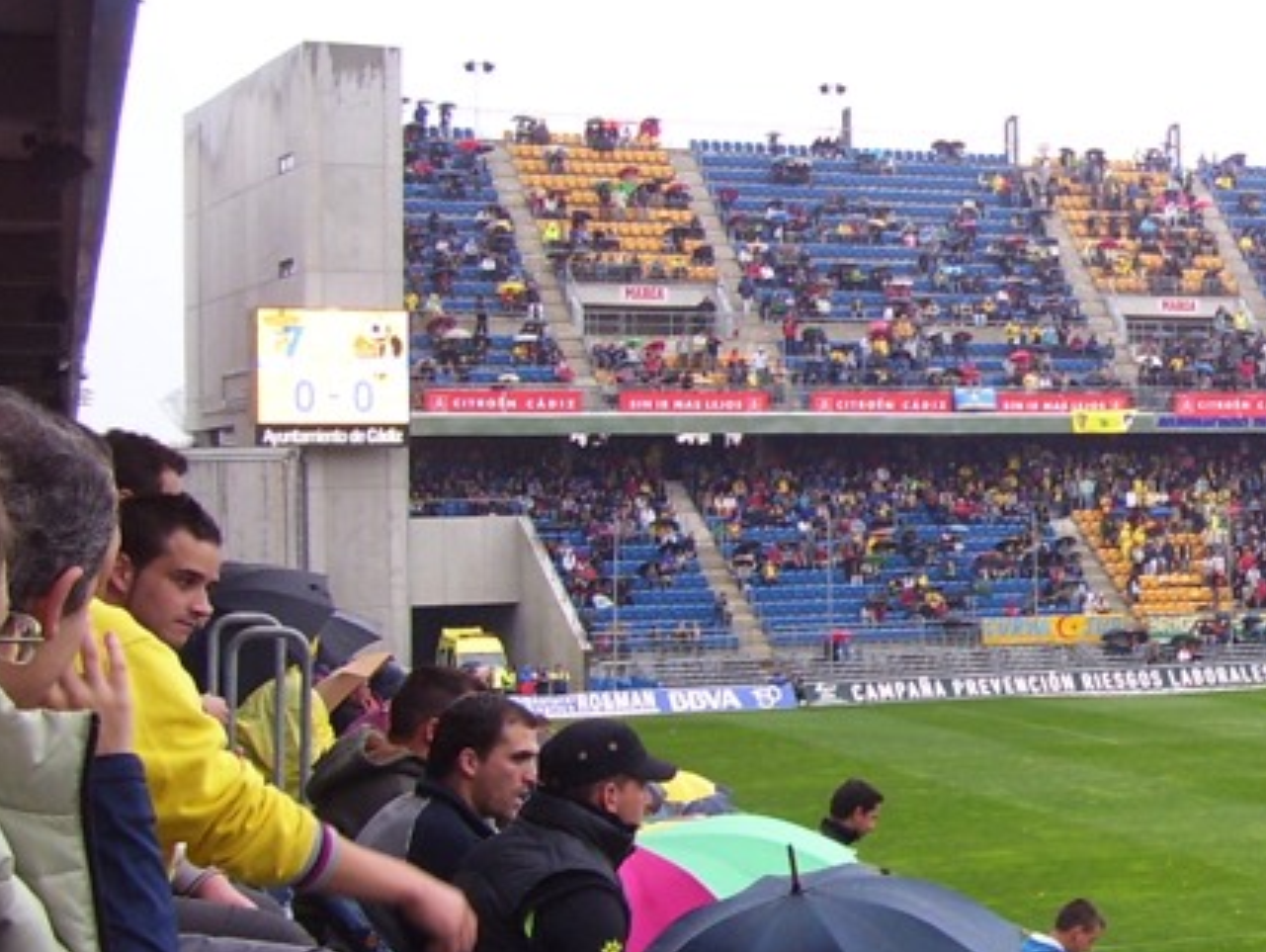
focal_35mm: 70
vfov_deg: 21.0
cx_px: 1284
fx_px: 2562
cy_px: 492
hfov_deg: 26.2
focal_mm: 5.6
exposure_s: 1/180
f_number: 2.7
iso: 80
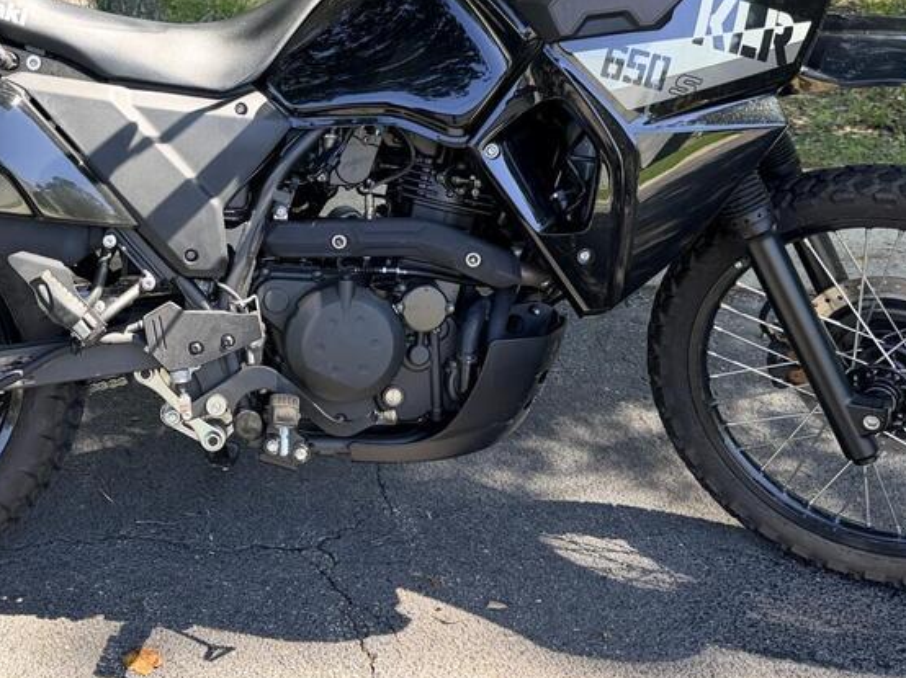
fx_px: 1360
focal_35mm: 52
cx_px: 234
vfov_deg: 27.7
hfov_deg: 36.0
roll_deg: -3.7
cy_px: 181
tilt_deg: -21.0
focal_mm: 6.76
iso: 100
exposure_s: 1/456
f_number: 1.78
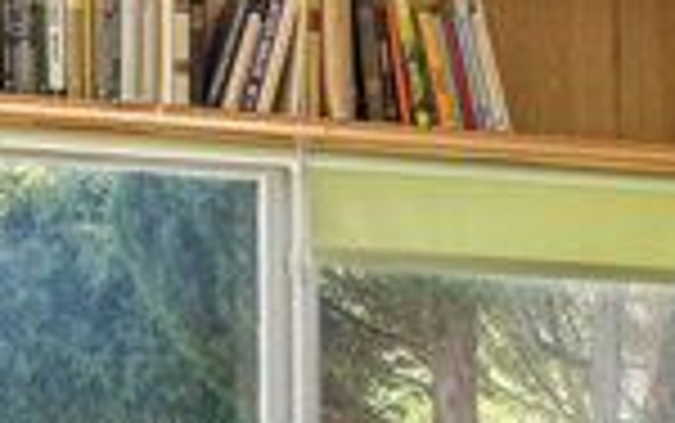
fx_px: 3093
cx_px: 616
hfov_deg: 12.4
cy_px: 718
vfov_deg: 7.6
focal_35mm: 168
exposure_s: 1/15
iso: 200
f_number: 8
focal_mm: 31
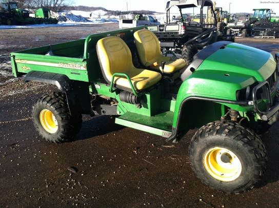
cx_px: 140
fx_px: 282
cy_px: 104
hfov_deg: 52.7
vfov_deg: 40.6
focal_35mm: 35
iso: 80
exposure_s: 1/484
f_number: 2.8
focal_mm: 3.85
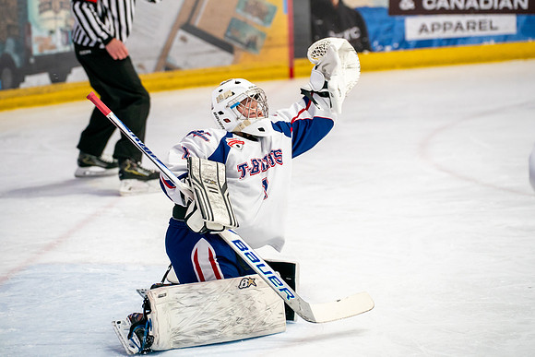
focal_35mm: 198
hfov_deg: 10.4
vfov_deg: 6.9
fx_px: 2938
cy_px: 110
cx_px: 241
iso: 2500
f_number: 3.2
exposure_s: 1/800
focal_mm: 143
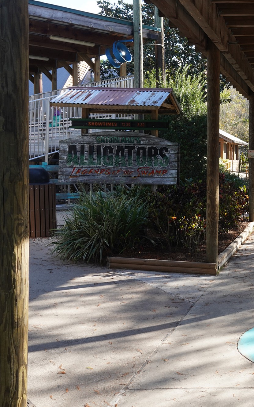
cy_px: 204
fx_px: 476
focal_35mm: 43
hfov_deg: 26.5
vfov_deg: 46.2
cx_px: 306
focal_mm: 28
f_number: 11
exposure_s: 1/100
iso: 400
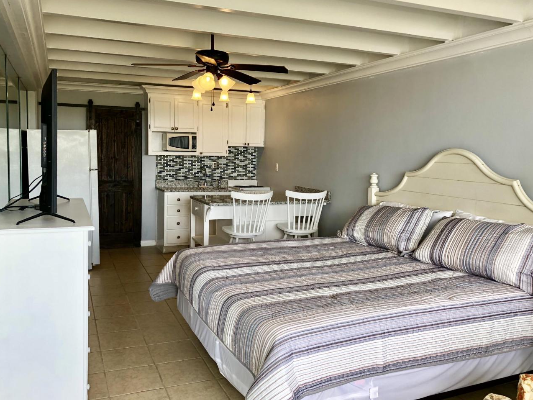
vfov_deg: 46.8
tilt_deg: -5.7
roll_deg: -1.4
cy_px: 192
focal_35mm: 30
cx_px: 253
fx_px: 462
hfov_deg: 59.9
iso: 20
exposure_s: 1/120
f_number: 1.8
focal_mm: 4
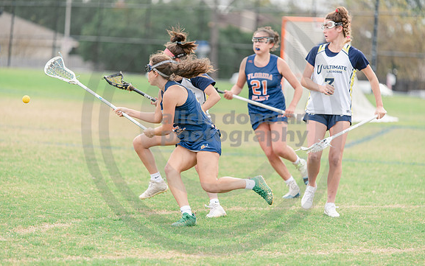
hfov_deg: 10.2
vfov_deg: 6.4
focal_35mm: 205
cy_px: 126
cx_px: 212
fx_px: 2375
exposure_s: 1/1250
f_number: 2.8
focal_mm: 200
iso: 360
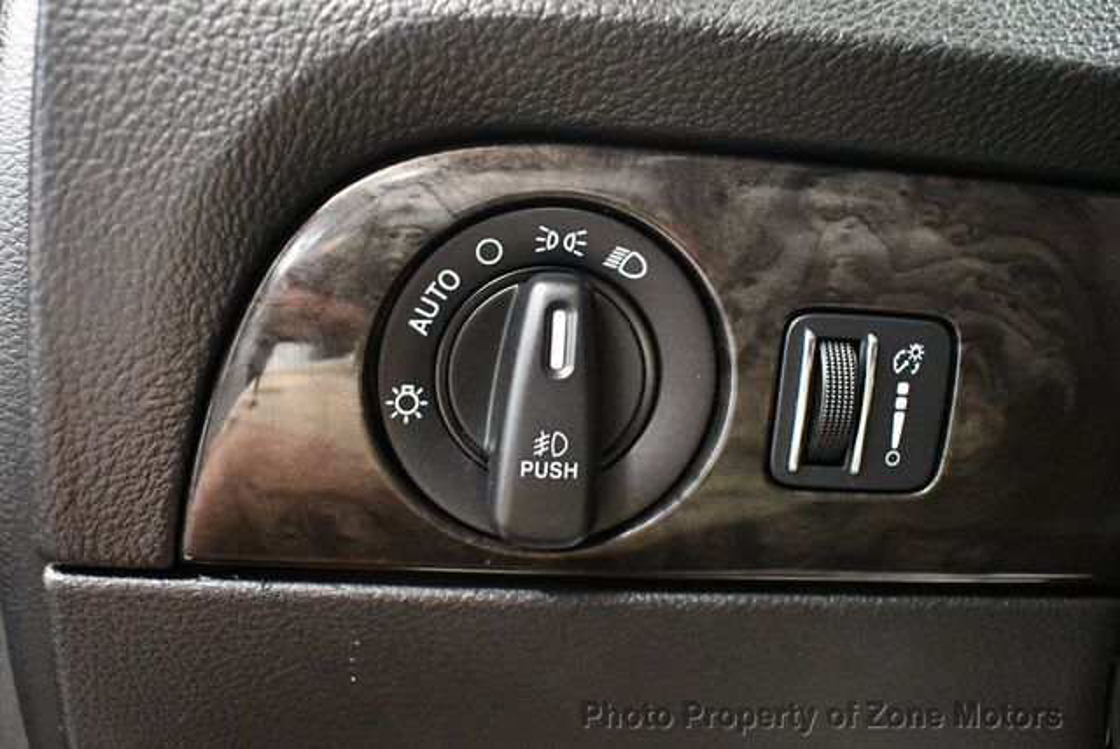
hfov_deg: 53.1
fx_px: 1121
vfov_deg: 36.9
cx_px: 560
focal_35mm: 36
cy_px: 374
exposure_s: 1/60
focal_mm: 18
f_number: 3.5
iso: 10000
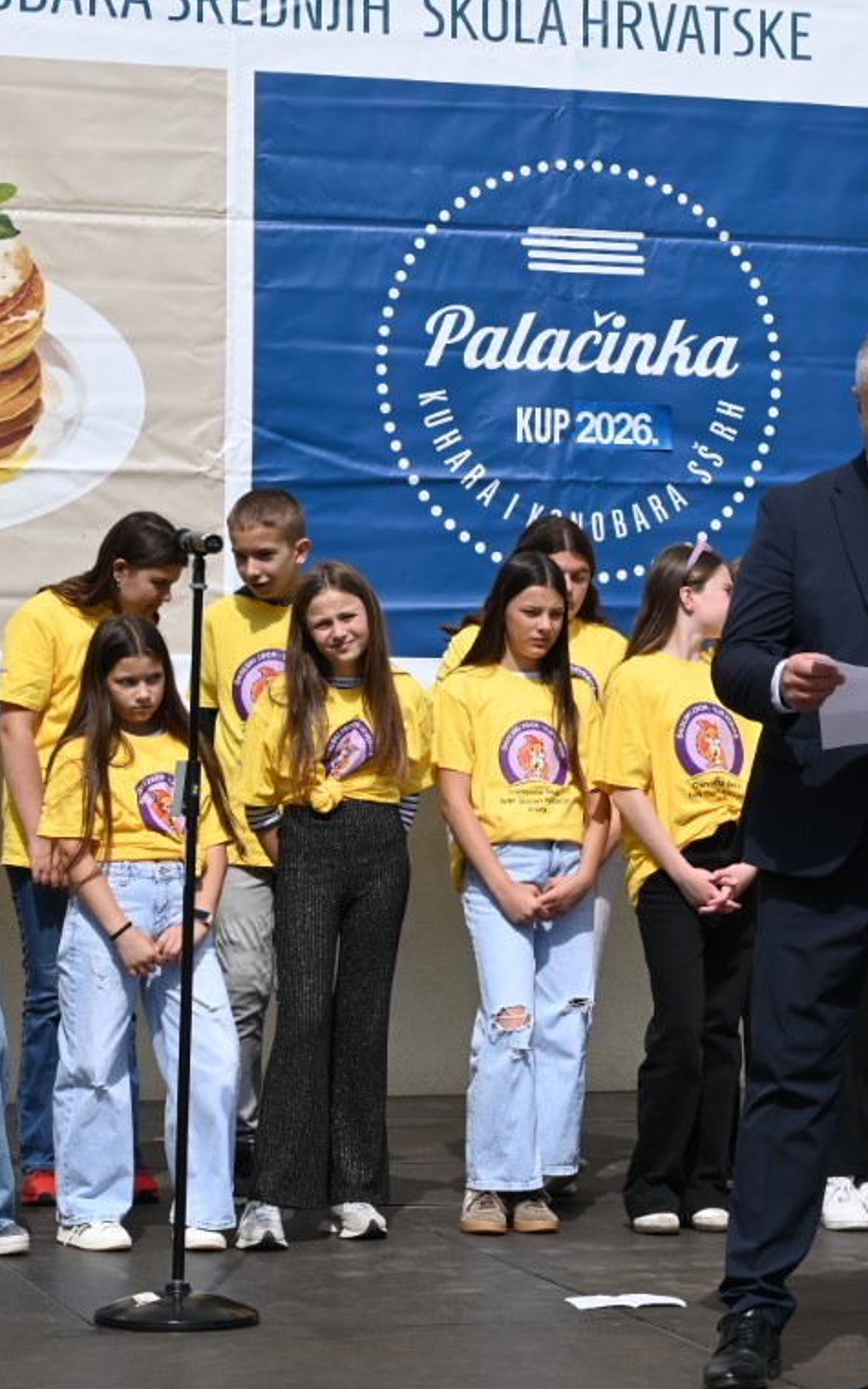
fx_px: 4088
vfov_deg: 19.3
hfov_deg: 12.1
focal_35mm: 108
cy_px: 694
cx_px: 678
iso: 100
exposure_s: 1/200
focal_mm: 70
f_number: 13
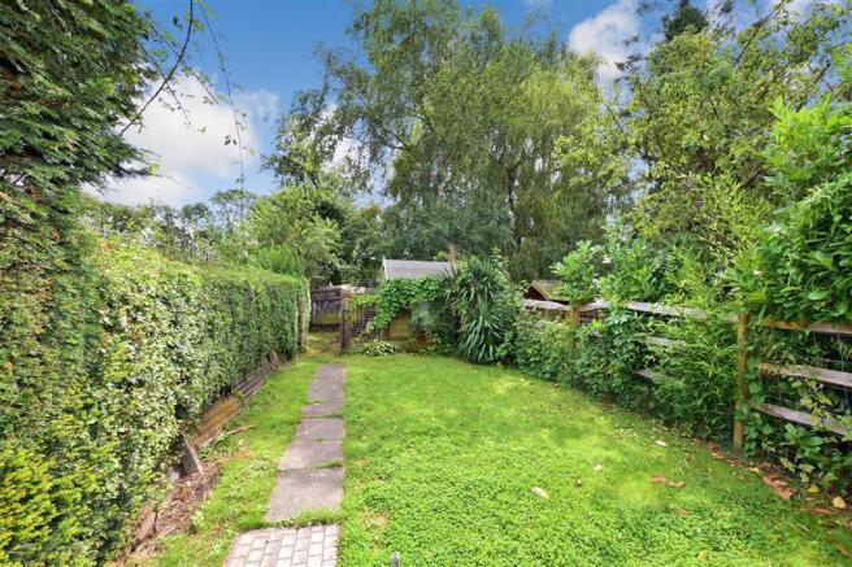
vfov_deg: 77.3
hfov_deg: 100.4
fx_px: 355
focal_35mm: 15
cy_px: 284
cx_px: 426
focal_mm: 10
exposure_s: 1/80
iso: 400
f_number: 11
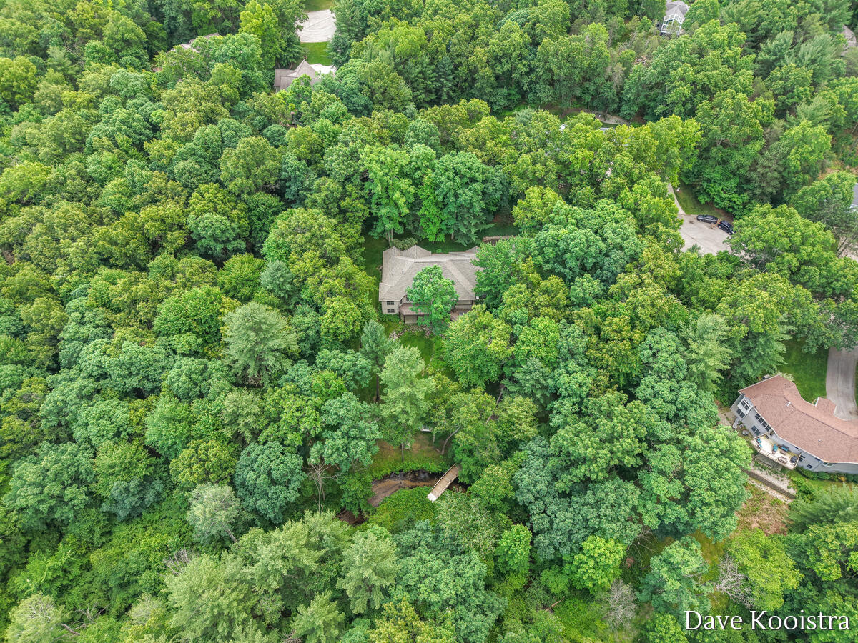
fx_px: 595
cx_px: 429
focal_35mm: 24
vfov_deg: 56.8
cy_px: 322
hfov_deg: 71.6
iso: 100
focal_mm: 8.67
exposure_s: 1/240
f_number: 1.8
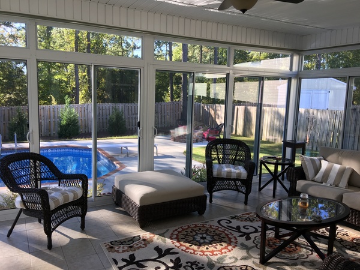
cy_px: 135
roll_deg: -2.1
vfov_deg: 48.2
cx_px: 180
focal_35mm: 29
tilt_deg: -7.1
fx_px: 302
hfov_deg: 61.7
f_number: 2.2
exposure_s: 1/120
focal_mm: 4.15
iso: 25
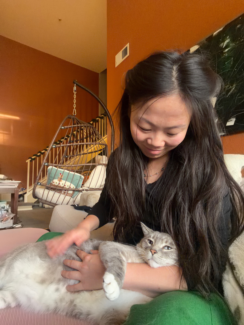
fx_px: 179
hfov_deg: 68.7
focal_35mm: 19
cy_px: 162
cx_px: 122
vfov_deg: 84.7
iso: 250
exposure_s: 1/60
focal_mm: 2.71
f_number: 1.9
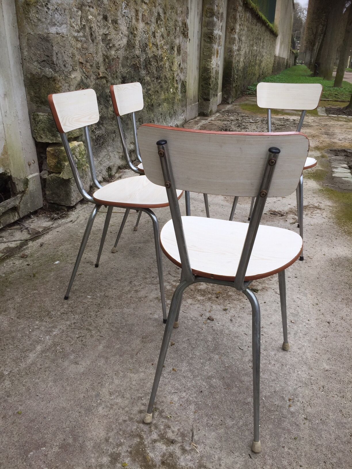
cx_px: 176
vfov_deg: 61.7
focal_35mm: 29
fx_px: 393
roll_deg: -1.7
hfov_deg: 48.2
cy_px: 234
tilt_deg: -24.5
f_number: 2.2
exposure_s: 1/205
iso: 32
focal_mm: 4.15
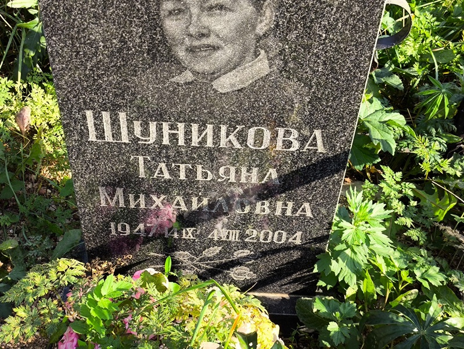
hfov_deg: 38.2
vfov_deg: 29.1
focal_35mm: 50
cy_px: 174
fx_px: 671
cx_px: 232
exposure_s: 1/300
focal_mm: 4.71
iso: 50
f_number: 1.7
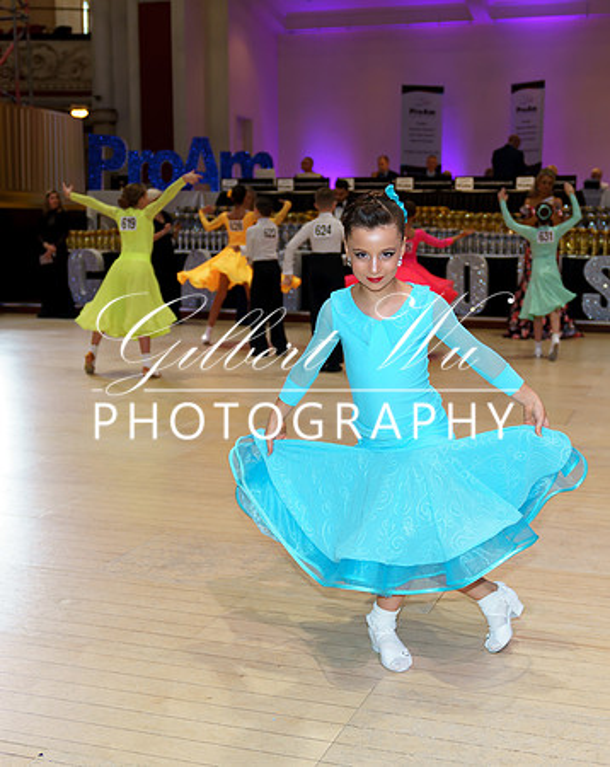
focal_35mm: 47
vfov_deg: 39.9
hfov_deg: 32.2
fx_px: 1054
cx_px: 357
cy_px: 413
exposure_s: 1/160
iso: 400
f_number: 2.8
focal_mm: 29
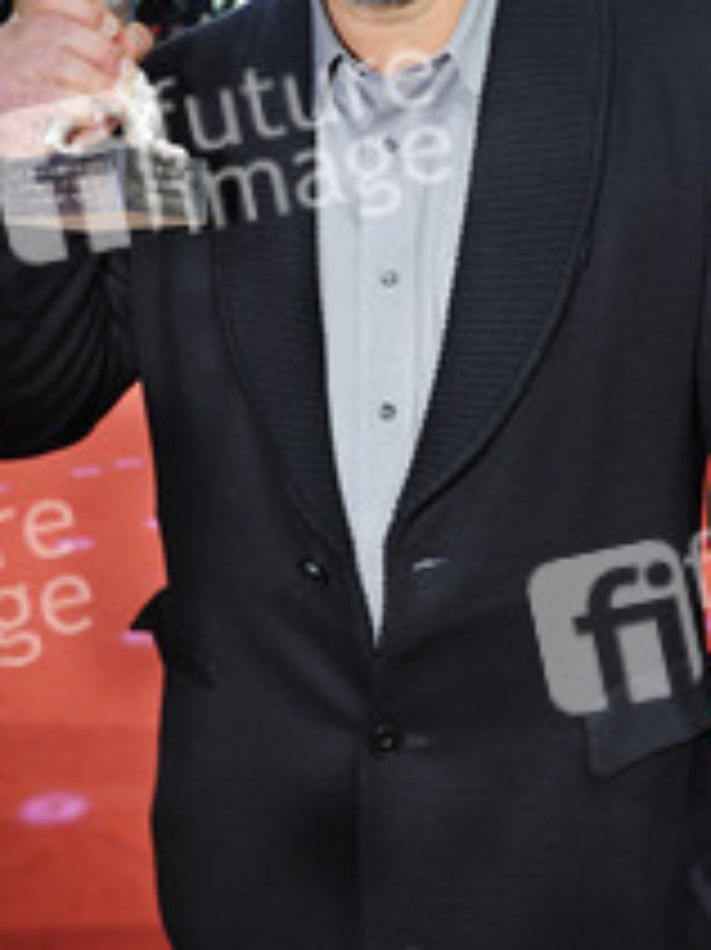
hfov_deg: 27.5
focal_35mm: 53
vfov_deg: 36.1
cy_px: 383
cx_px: 353
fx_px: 1453
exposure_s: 1/80
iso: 1000
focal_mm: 29
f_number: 4
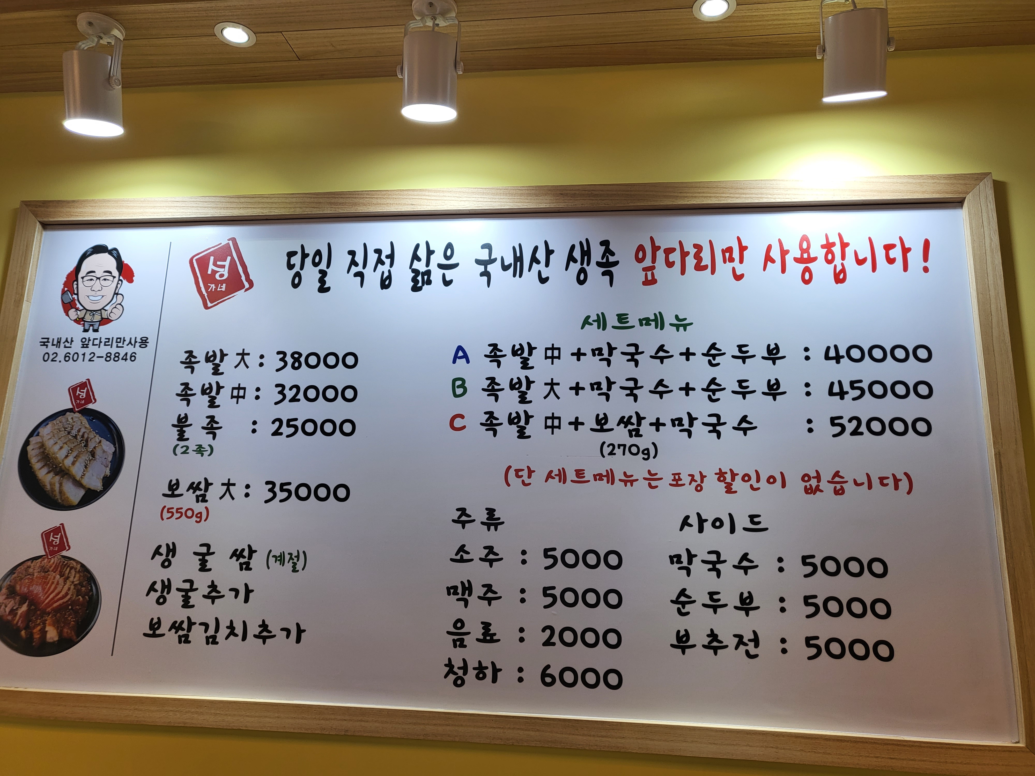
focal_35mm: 26
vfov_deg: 53.1
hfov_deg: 67.3
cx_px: 518
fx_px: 777
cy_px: 388
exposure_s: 1/121
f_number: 1.8
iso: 50
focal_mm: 4.25
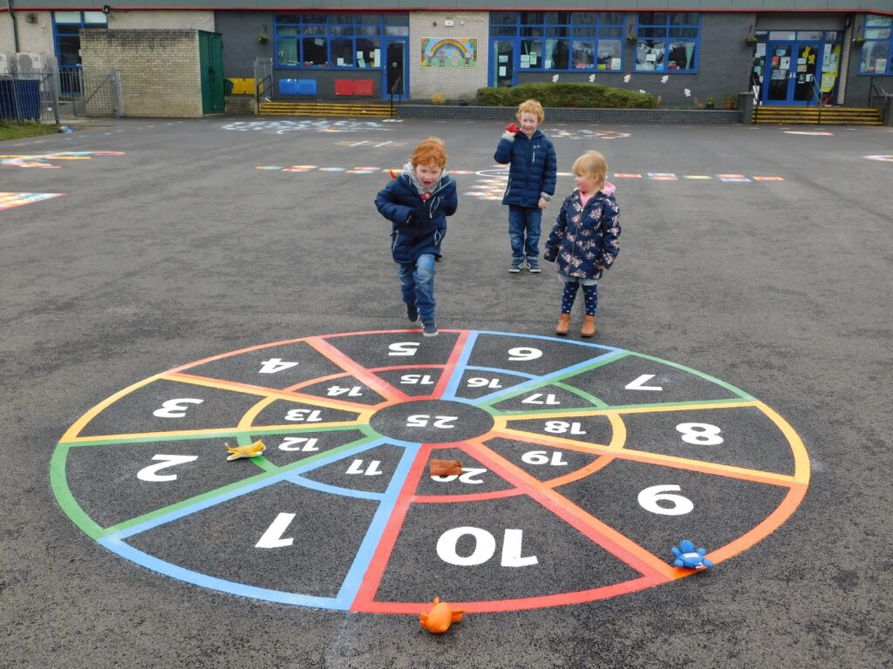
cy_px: 334
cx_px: 446
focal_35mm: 36
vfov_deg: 39.7
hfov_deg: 51.4
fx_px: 929
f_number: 3.5
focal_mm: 6.3
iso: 125
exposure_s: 1/250
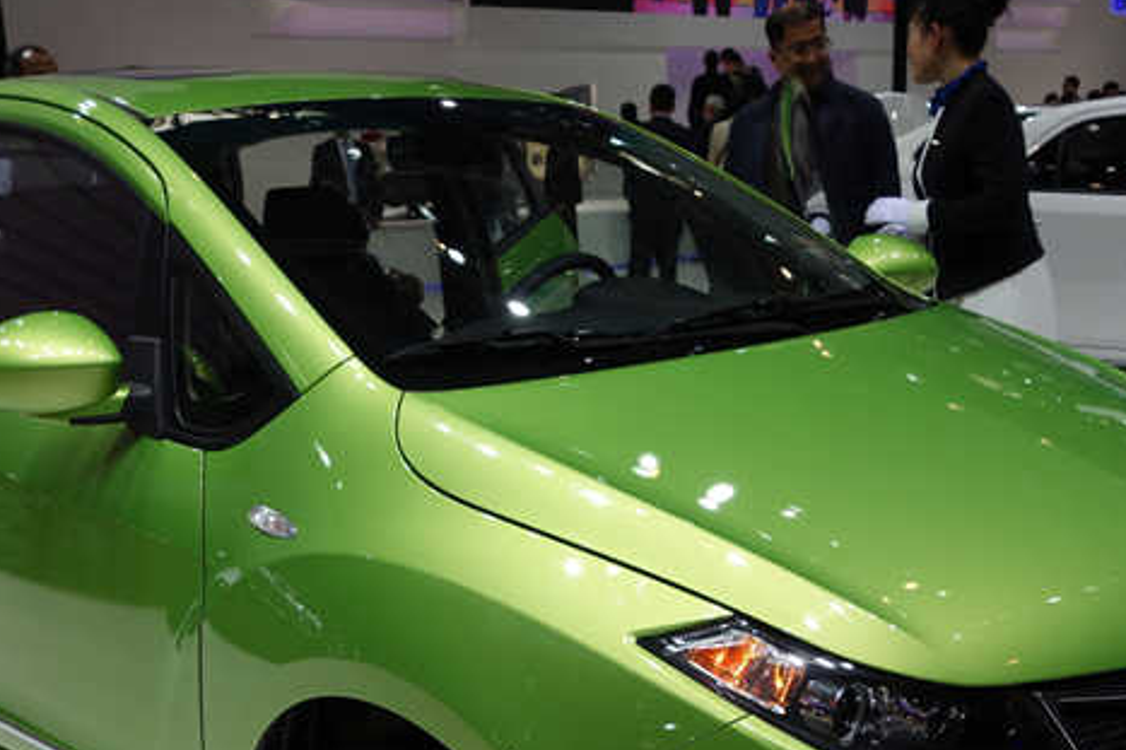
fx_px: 1501
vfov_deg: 27.4
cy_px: 611
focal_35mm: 48
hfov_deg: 41.1
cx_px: 540
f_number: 5.6
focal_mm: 10.4
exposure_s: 1/100
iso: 125
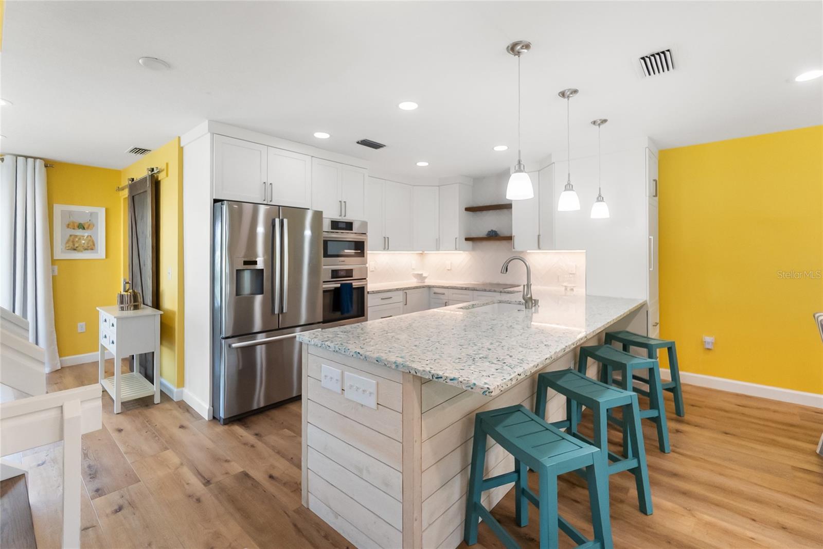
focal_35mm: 15
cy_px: 274
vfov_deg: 77.3
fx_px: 343
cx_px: 412
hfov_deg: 100.4
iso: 2000
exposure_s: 1/250
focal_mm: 10
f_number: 4
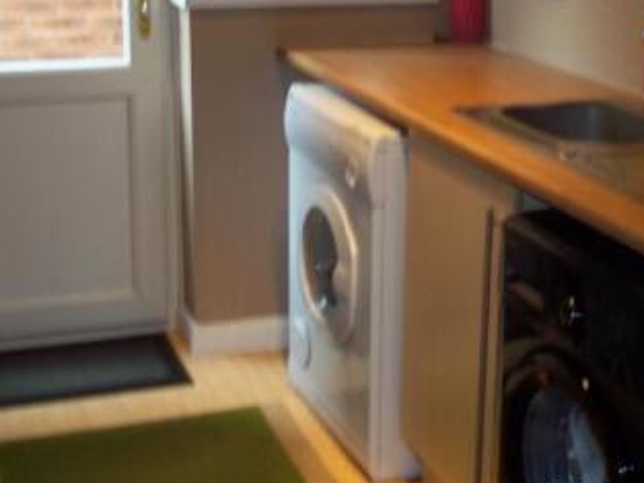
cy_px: 165
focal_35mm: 67
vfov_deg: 21.9
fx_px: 1247
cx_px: 336
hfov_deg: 29.0
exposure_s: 1/30
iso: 160
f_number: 3.1
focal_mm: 6.5
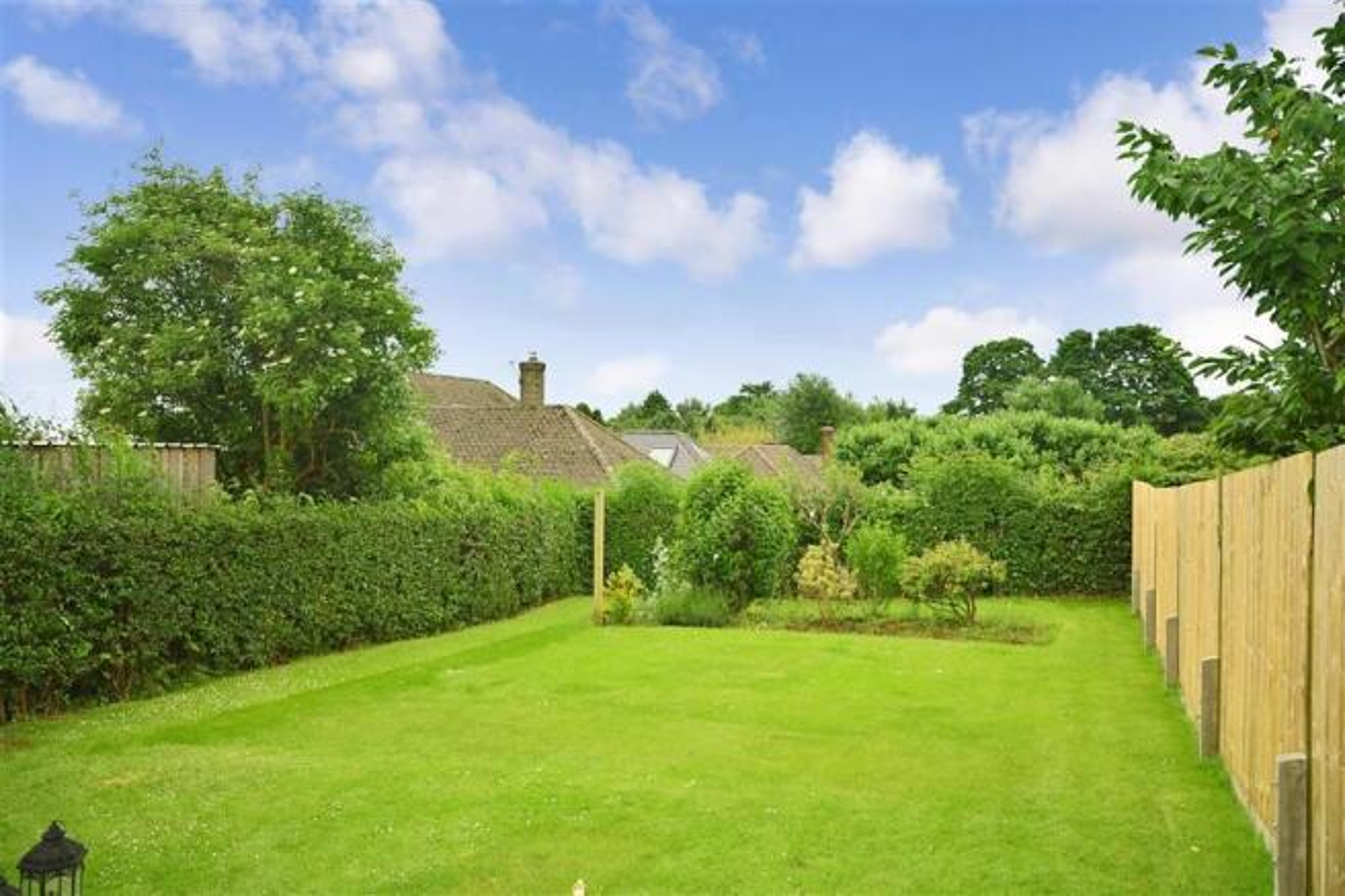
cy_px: 448
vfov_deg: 43.6
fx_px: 1120
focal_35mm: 30
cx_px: 672
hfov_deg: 61.9
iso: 200
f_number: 7.1
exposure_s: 1/200
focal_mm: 20
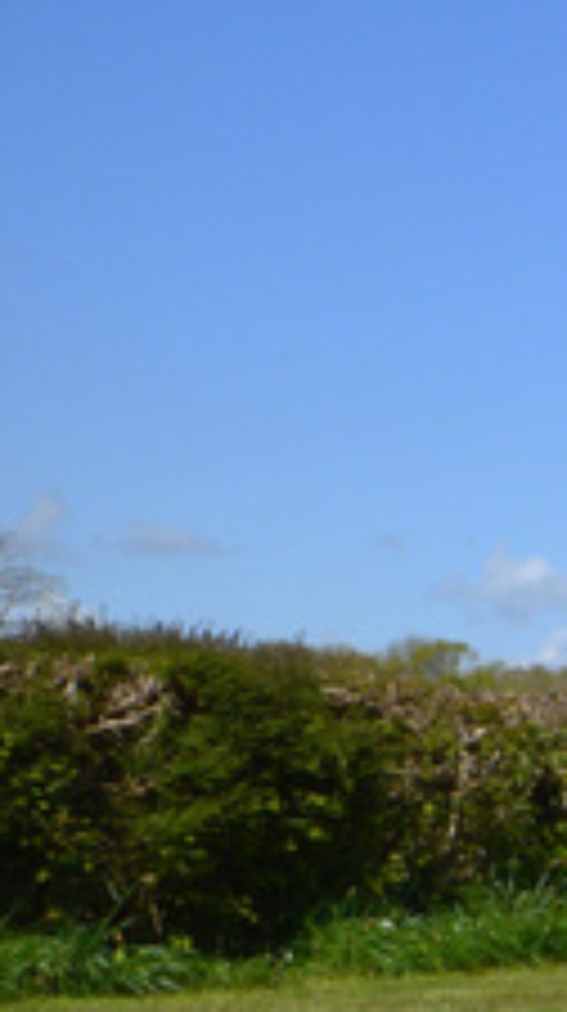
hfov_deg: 7.8
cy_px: 657
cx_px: 2243
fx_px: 2843
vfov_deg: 20.1
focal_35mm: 106
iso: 180
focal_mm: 14
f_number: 11
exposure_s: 1/500
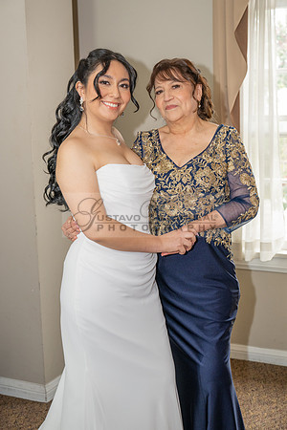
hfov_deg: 22.6
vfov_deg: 33.4
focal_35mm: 60
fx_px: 717
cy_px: 215
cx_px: 144
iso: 800
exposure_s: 1/160
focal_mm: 60
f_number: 4.5
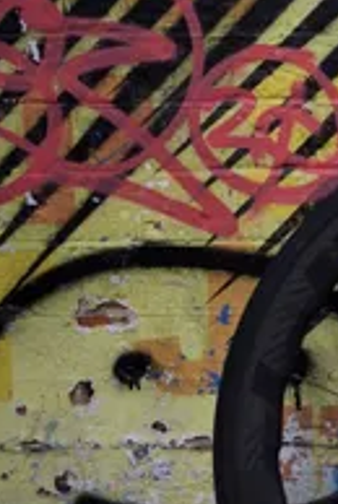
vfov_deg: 14.2
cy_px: 113
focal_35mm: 144
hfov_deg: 8.4
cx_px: 920
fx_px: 2021
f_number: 1.8
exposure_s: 1/160
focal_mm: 35
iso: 100
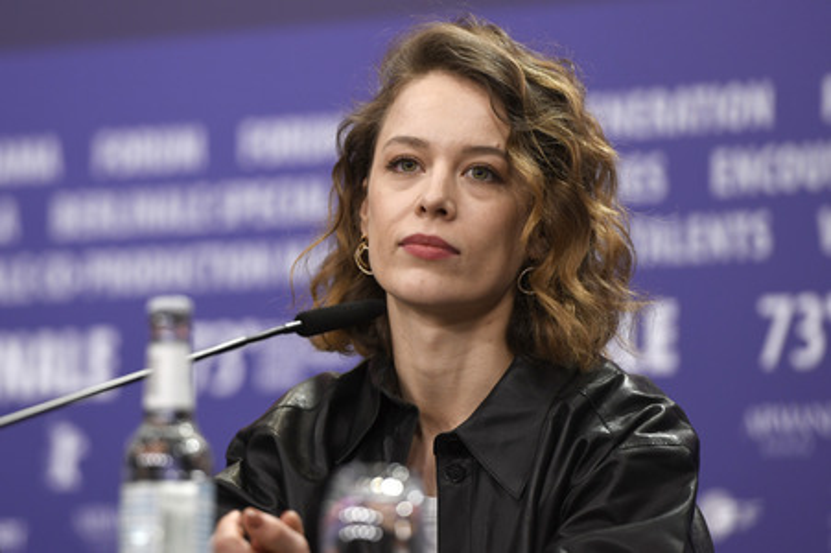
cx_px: 416
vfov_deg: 6.9
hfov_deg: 10.3
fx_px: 4613
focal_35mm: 200
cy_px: 276
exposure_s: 1/250
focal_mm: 200
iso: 1000
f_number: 3.5
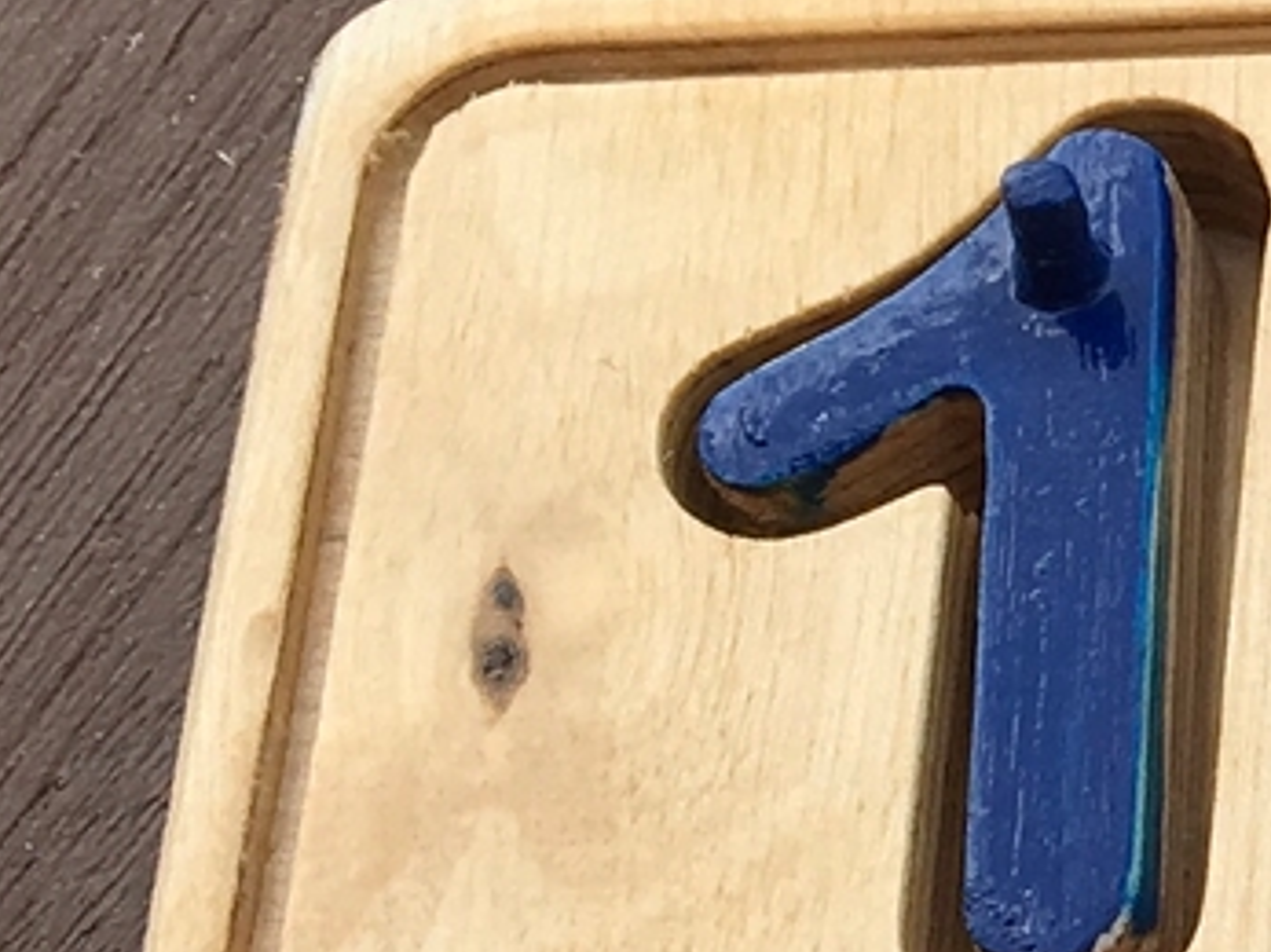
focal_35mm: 171
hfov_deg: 10.4
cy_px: 1011
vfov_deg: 8.6
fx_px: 6276
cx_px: 2721
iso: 25
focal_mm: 4.15
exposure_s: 1/1425
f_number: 2.2
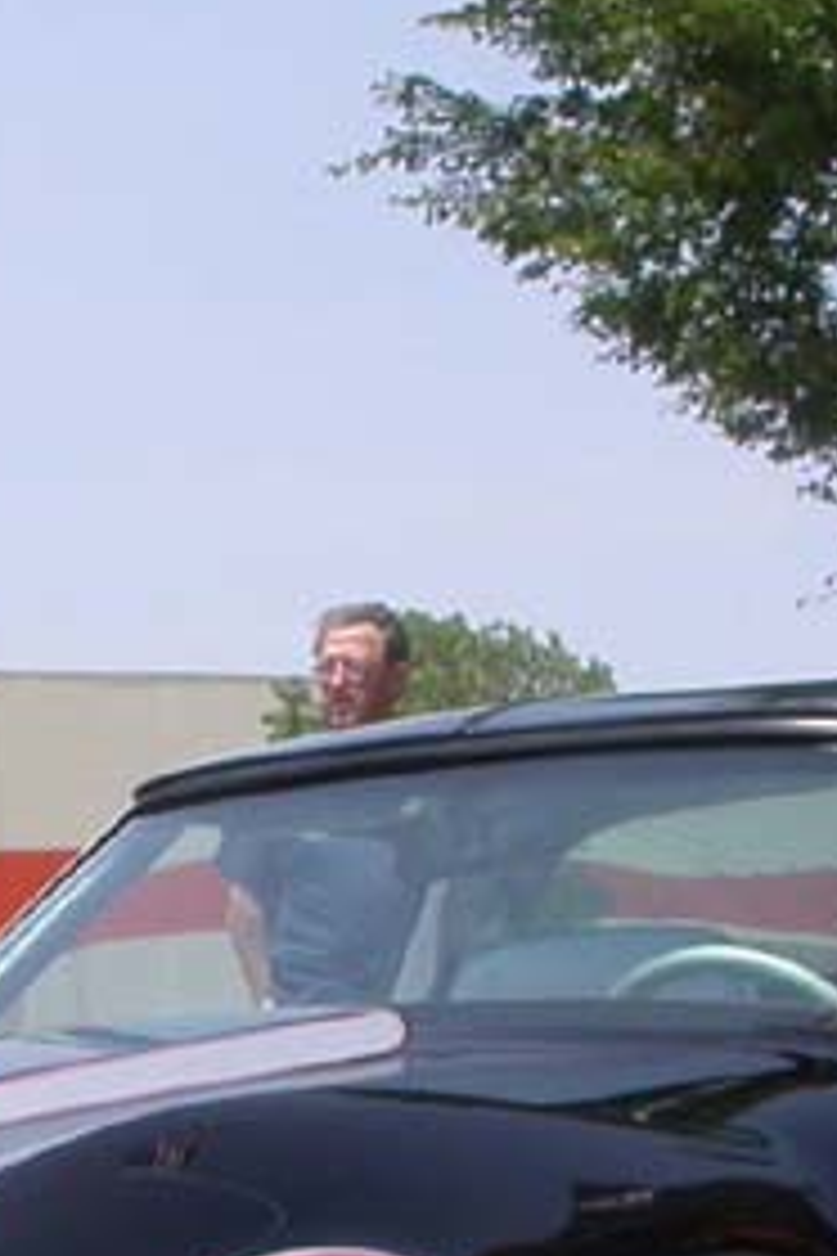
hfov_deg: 9.4
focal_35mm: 145
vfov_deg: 13.9
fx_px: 5056
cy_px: 1310
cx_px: 220
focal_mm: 7.85
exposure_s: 1/316
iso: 100
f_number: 7.5
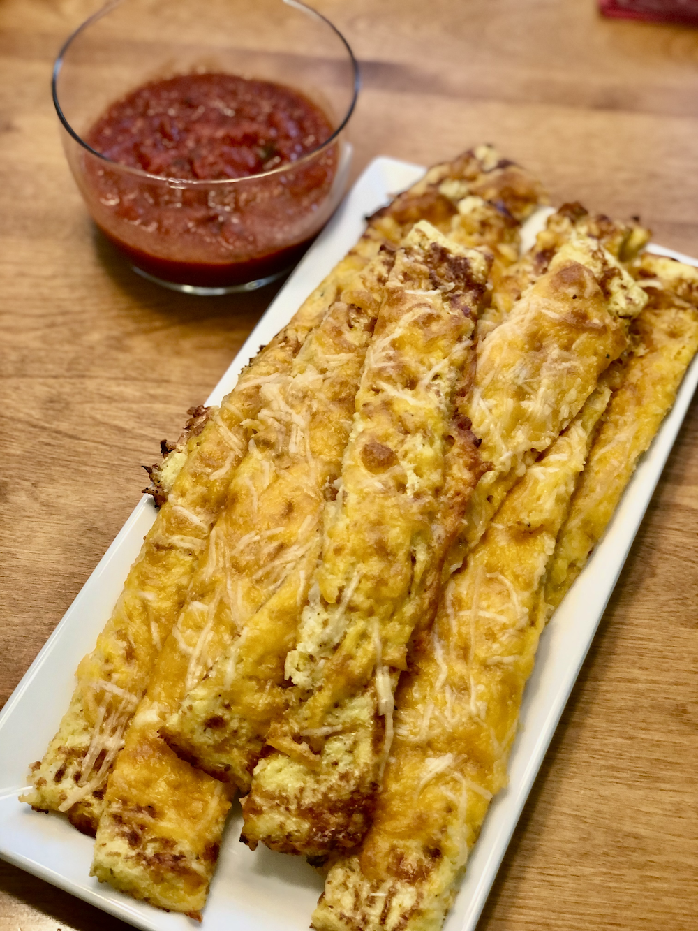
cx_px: 349
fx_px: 1398
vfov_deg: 36.8
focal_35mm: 52
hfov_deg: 28.0
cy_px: 466
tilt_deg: -55.3
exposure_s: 1/60
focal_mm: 6
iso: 100
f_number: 2.4
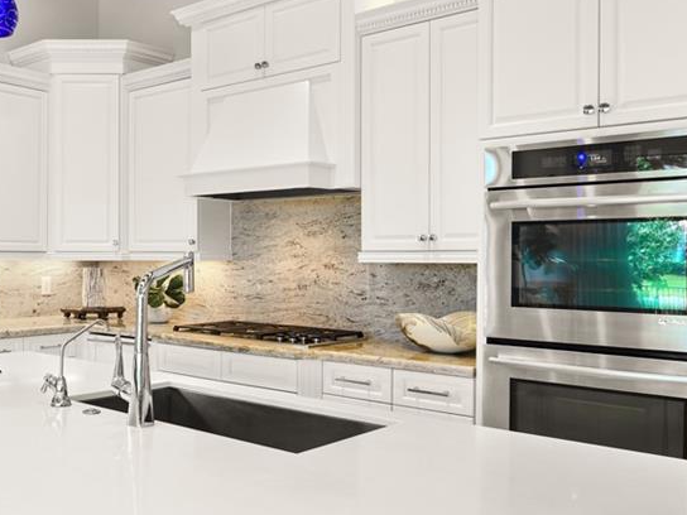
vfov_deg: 37.7
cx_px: 173
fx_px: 754
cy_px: 251
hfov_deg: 47.2
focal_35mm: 38
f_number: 8
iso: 200
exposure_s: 1/5
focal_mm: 14
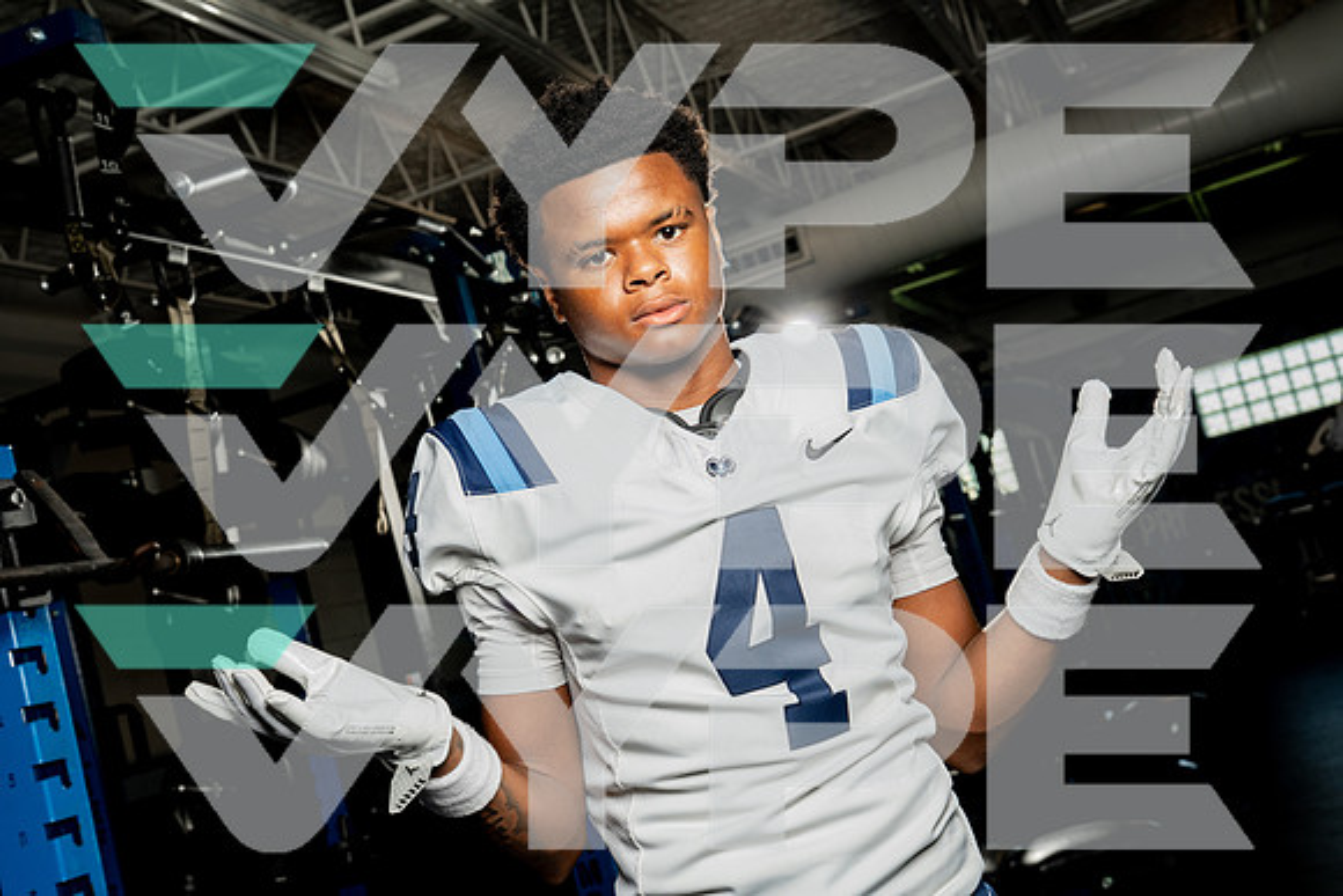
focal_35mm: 48
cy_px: 448
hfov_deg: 41.1
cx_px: 672
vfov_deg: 28.1
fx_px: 1791
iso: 640
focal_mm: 48
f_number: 7.1
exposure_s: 1/200
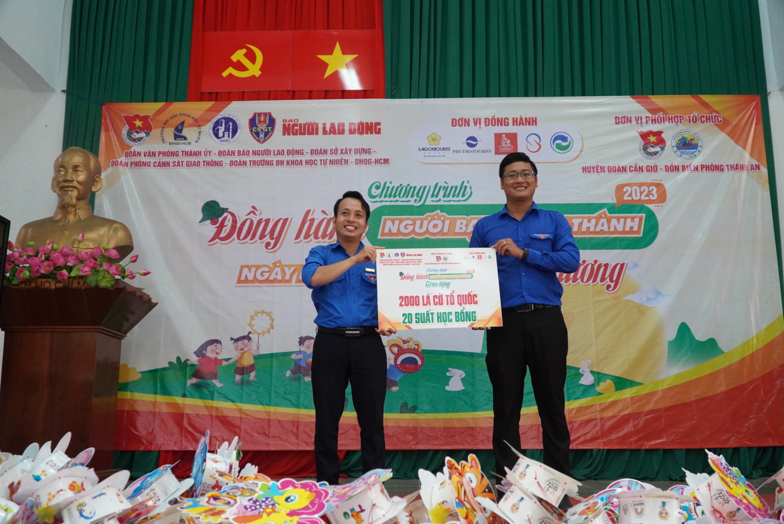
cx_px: 392
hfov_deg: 57.2
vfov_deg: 40.0
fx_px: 719
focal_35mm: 33
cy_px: 262
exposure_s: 1/80
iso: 2000
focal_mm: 22
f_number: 4
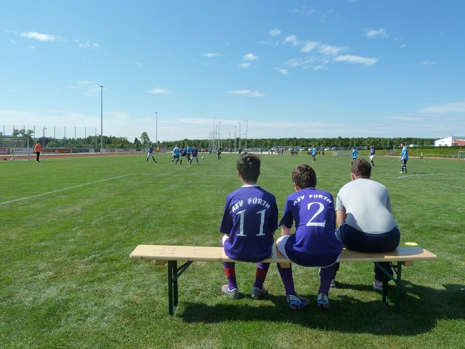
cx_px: 232
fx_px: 336
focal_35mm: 25
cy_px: 174
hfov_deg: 69.4
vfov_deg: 54.9
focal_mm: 4.1
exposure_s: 1/400
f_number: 5
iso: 125
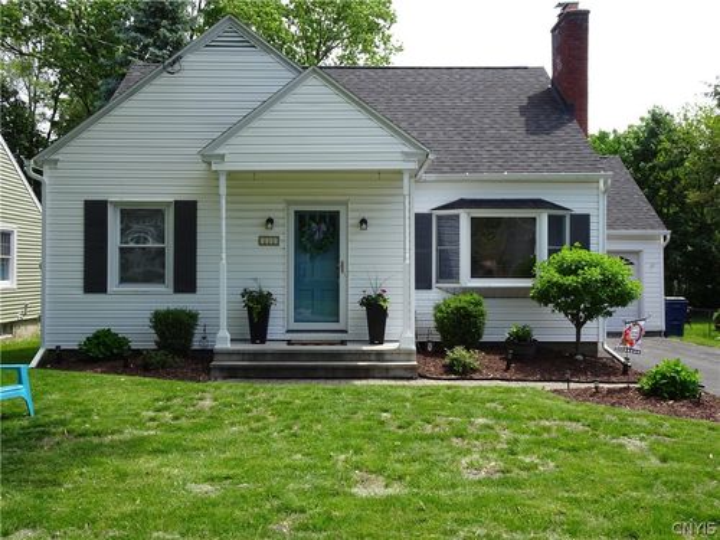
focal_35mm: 33
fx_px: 686
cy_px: 270
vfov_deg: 42.9
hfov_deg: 55.4
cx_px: 360
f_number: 4
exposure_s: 1/250
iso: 80
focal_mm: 5.61
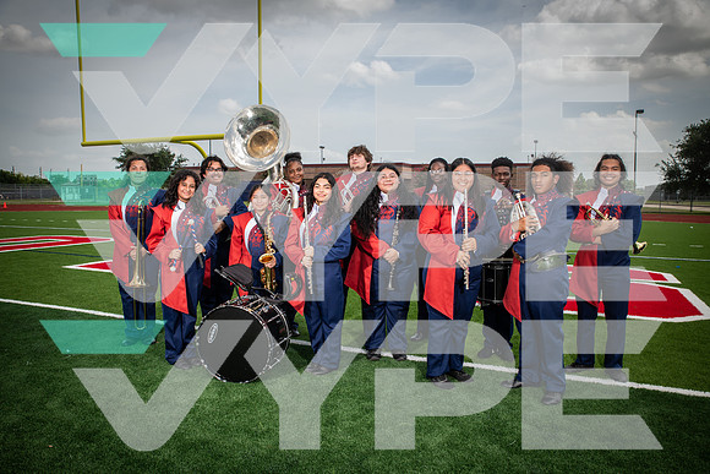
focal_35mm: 26
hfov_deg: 69.4
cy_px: 237
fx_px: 513
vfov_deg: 49.6
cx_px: 355
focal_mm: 26
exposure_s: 1/400
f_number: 7.1
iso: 200
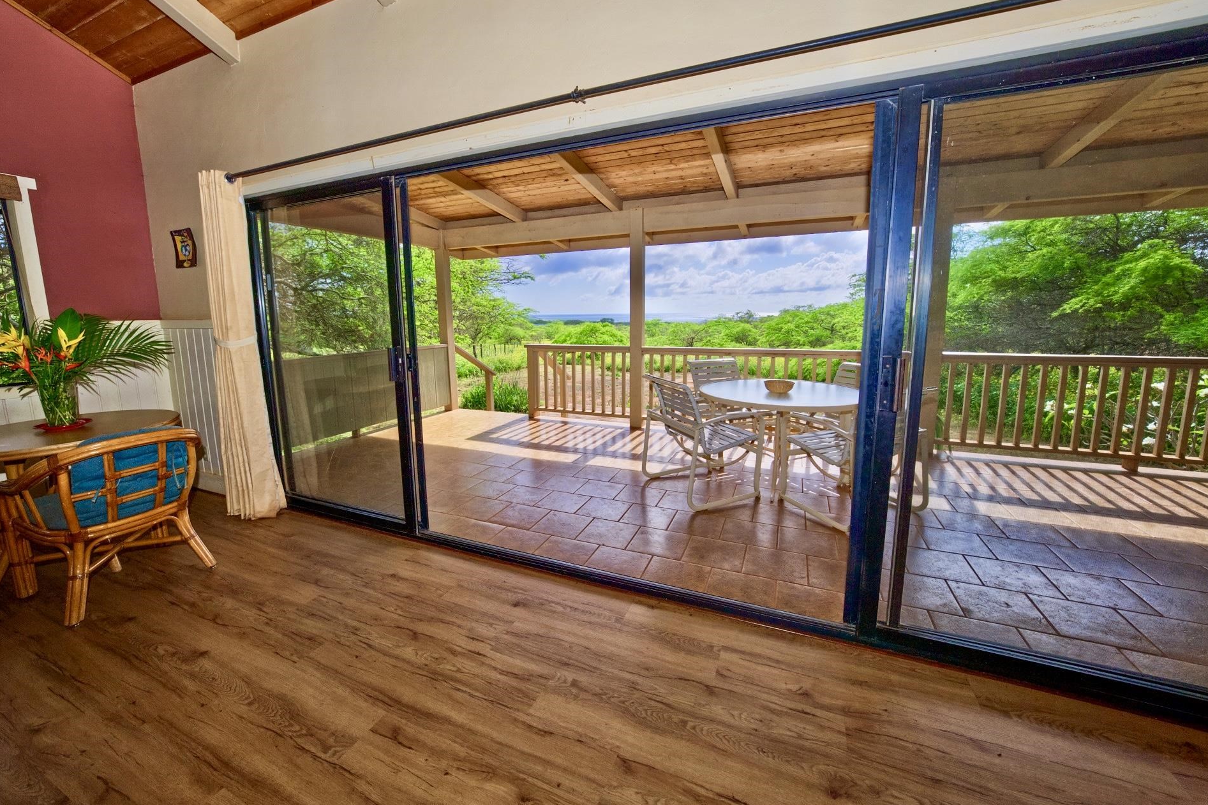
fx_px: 436
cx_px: 591
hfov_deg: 108.3
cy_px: 375
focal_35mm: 13
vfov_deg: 85.3
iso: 100
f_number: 8
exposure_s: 1/500
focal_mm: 12
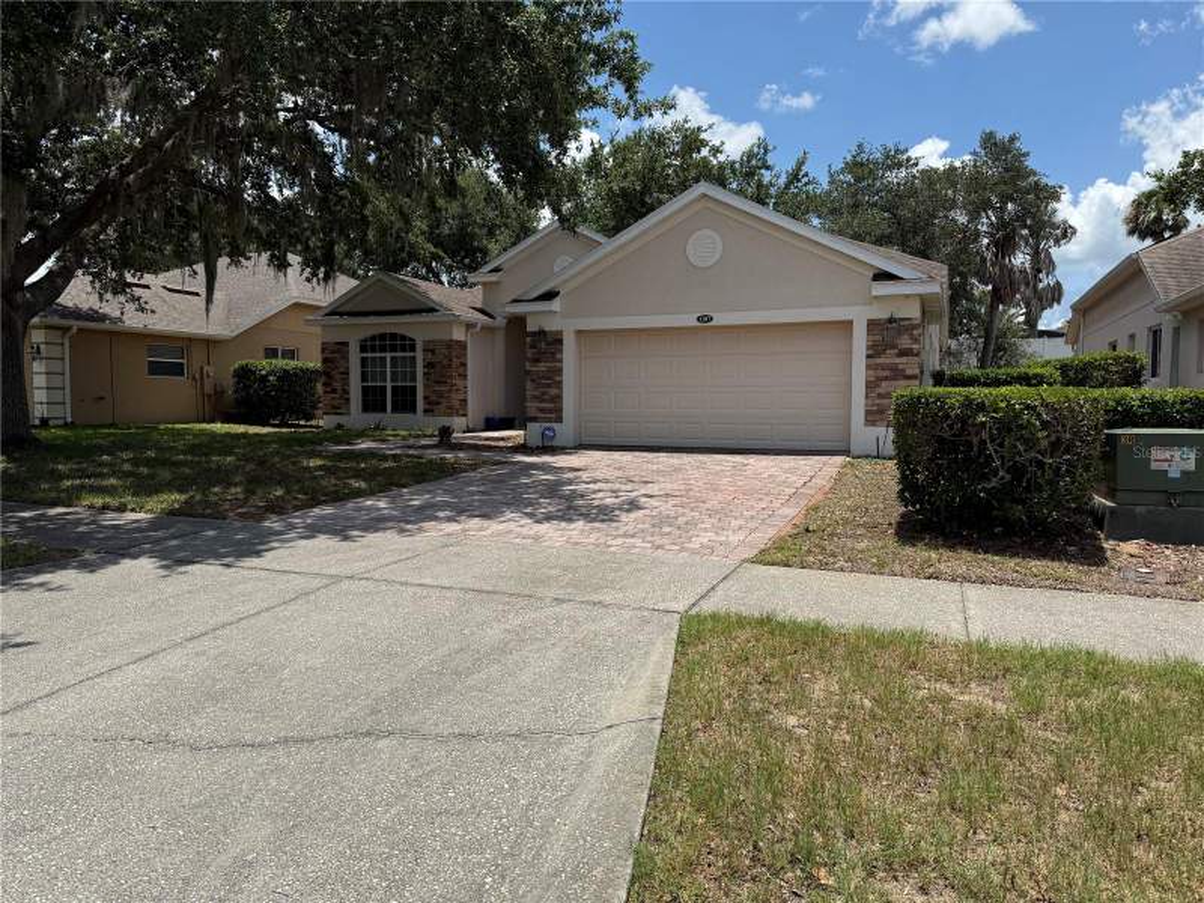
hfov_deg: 71.6
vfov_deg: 56.8
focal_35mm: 24
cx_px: 602
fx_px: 835
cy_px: 452
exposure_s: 1/5714
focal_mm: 6.76
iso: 80
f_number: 1.78
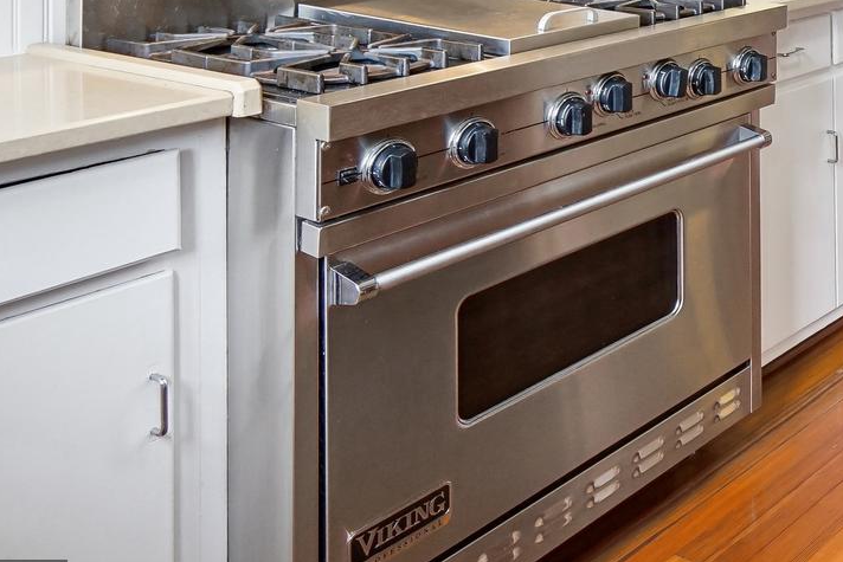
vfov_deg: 25.4
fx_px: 1077
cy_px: -162
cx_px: 1017
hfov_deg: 34.2
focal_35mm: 46
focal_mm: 16
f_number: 4.5
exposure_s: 1/320
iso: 800
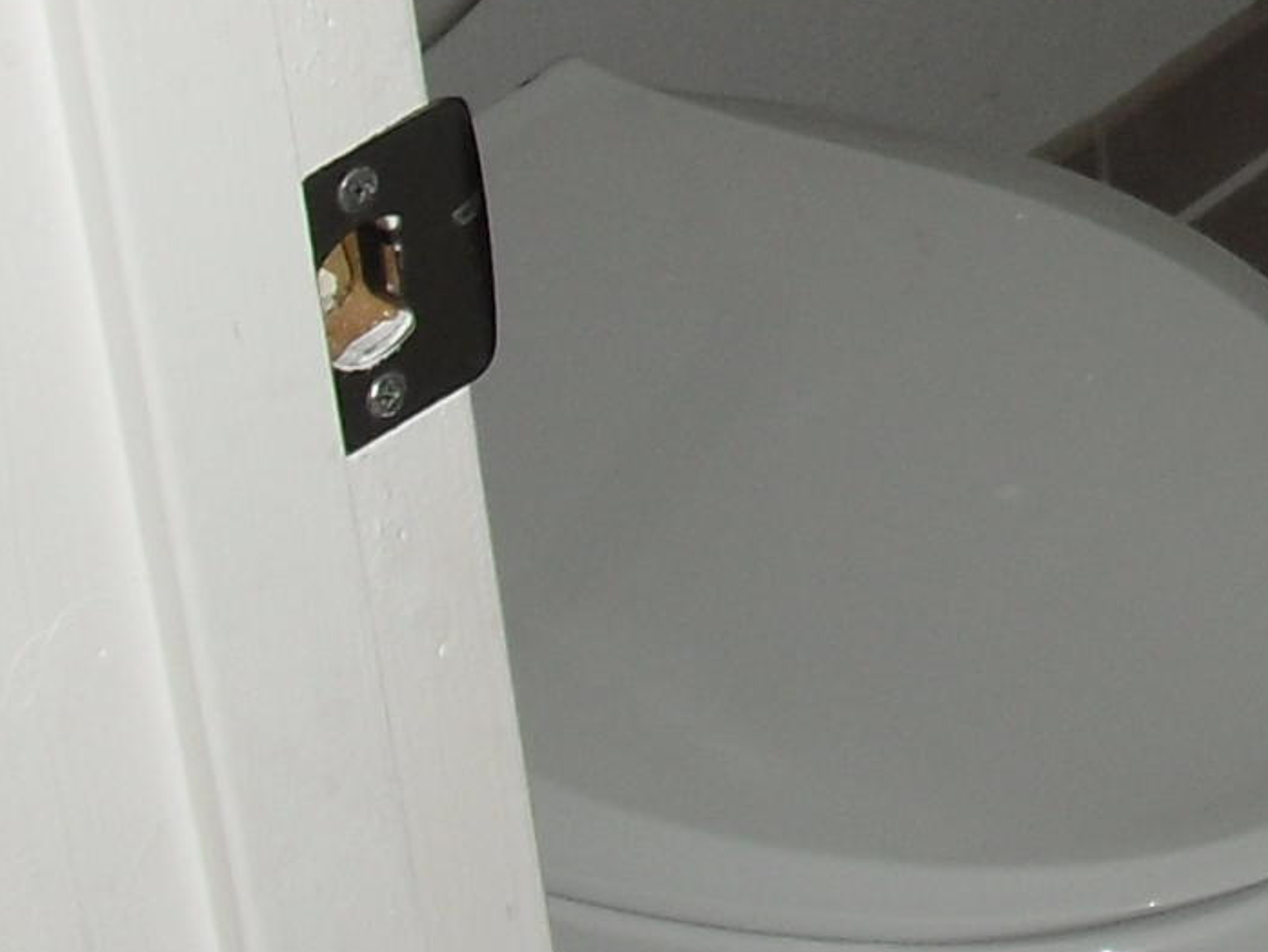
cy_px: -380
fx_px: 5679
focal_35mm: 155
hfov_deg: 11.9
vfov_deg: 9.4
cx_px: 2114
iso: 100
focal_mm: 6.3
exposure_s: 1/60
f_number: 3.1
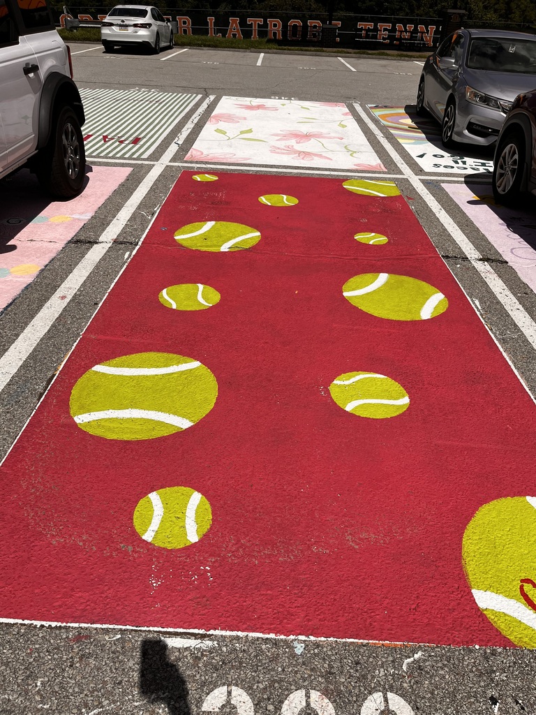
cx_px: 268
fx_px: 537
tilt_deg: -34.3
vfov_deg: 67.3
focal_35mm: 26
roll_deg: -1.1
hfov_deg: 53.1
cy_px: 358
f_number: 1.6
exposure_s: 1/9901
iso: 50
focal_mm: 5.1
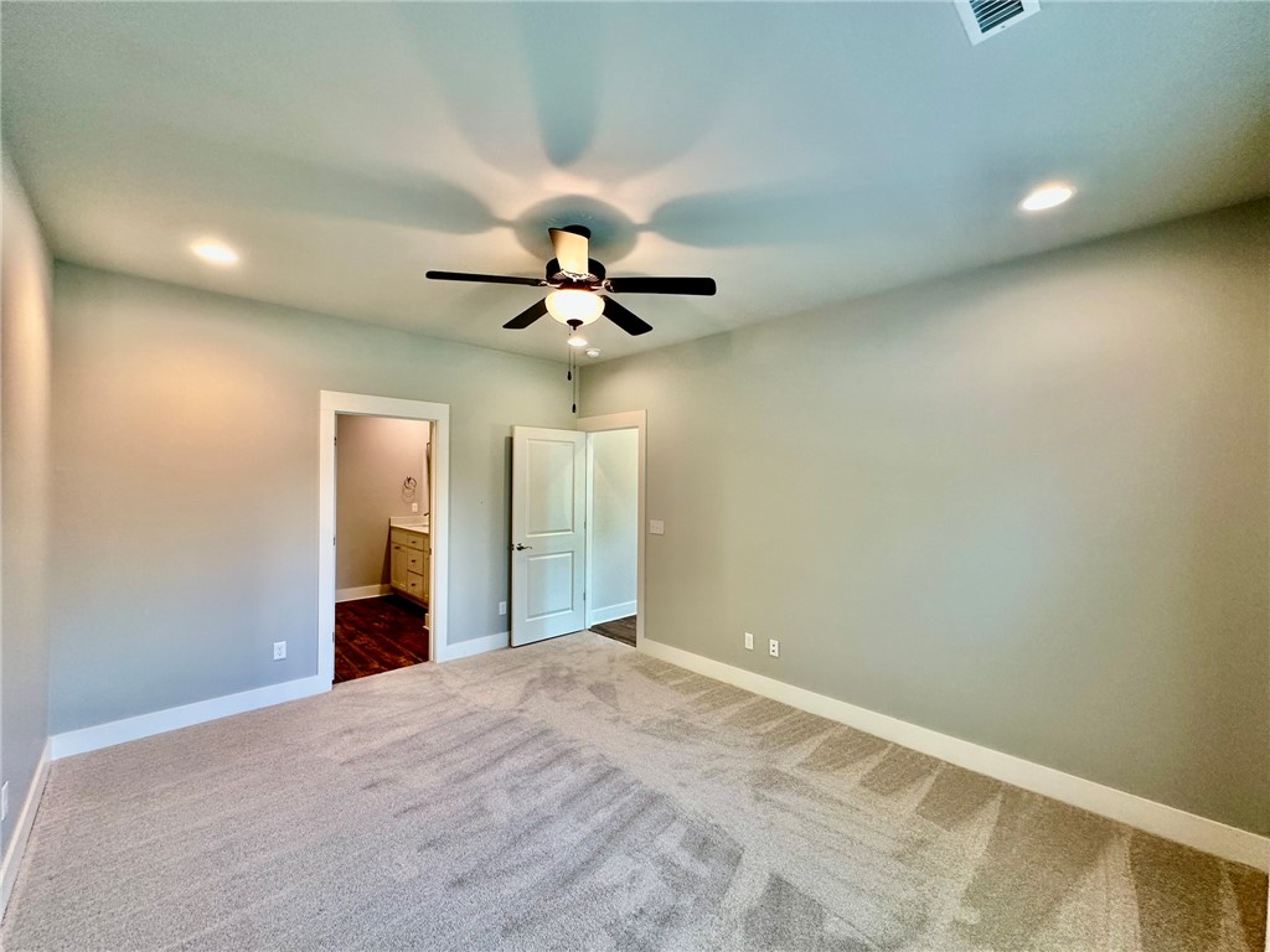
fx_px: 514
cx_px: 635
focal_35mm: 14
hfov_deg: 102.1
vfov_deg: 85.7
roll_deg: -1.0
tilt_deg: +0.2
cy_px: 476
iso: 200
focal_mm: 2.22
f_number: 2.2
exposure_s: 1/120
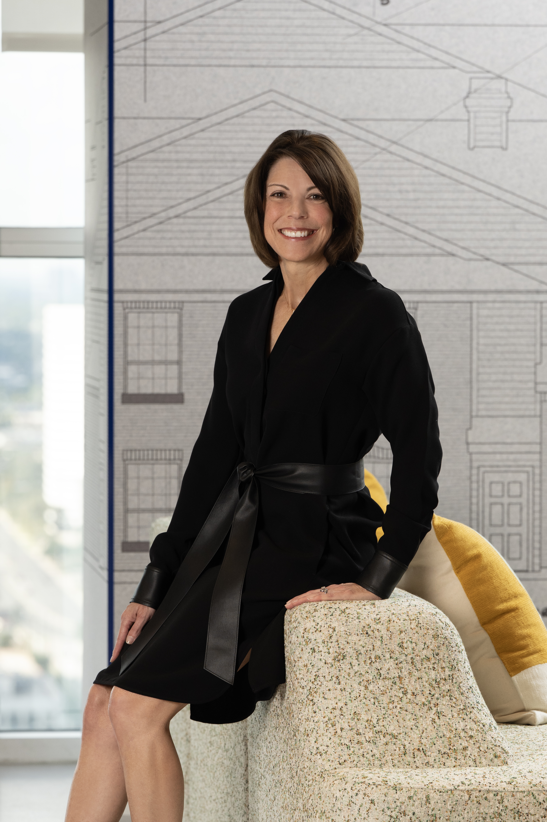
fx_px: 3922
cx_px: 274
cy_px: 411
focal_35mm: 172
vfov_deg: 12.0
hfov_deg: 8.0
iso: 500
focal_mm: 115
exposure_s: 1/200
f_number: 5
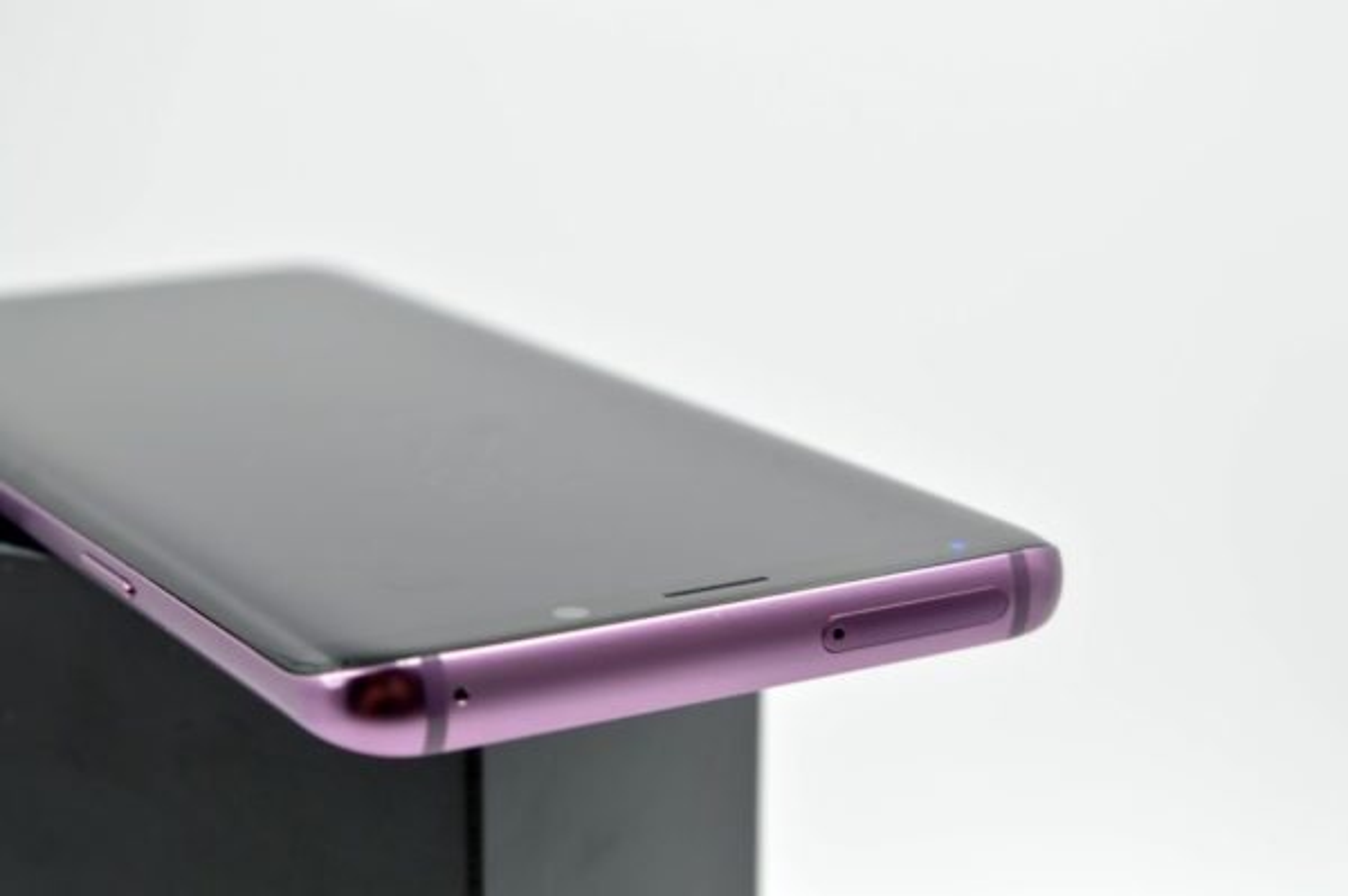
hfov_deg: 24.6
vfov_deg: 16.5
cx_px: 674
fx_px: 3087
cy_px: 448
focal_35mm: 82
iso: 100
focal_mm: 55
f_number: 10
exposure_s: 1/15
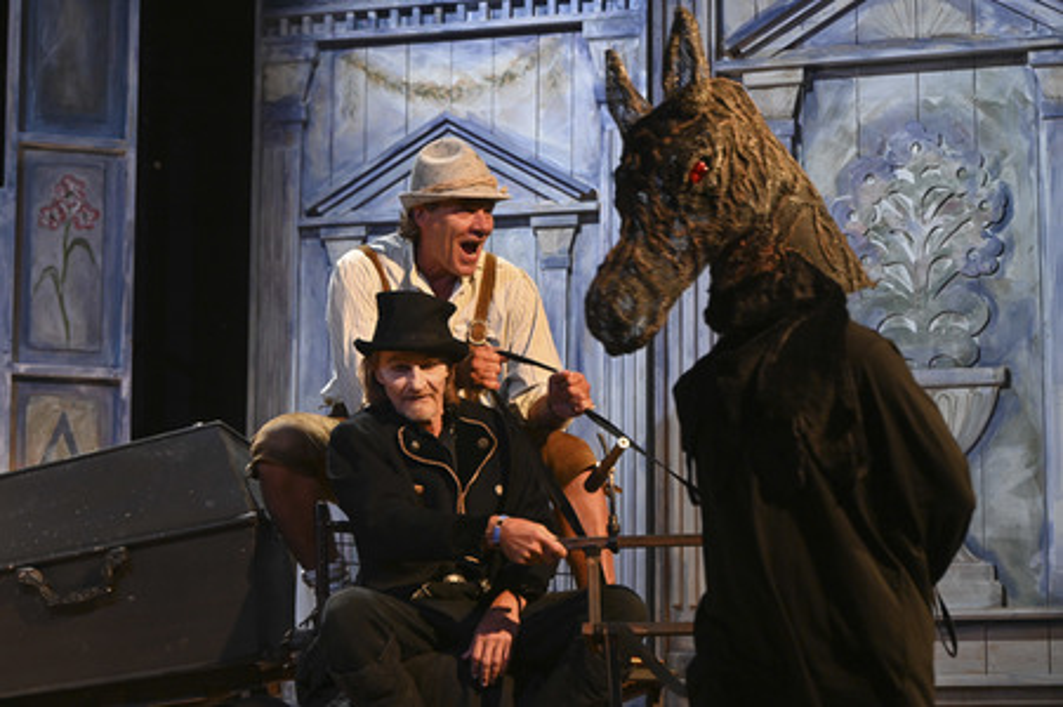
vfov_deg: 15.9
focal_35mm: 86
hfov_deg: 23.7
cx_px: 532
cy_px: 354
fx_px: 2537
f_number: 6.3
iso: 3200
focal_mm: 86
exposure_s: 1/200
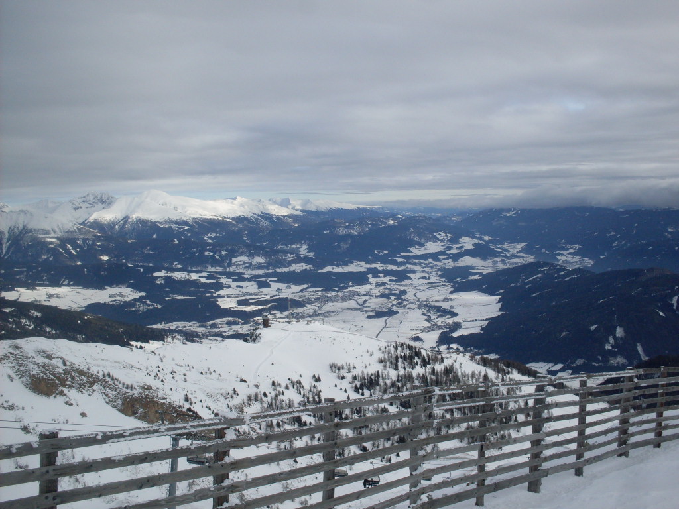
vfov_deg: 37.7
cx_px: 340
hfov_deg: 49.0
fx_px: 745
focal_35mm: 38
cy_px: 254
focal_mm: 6.3
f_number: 8.4
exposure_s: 1/350
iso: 80
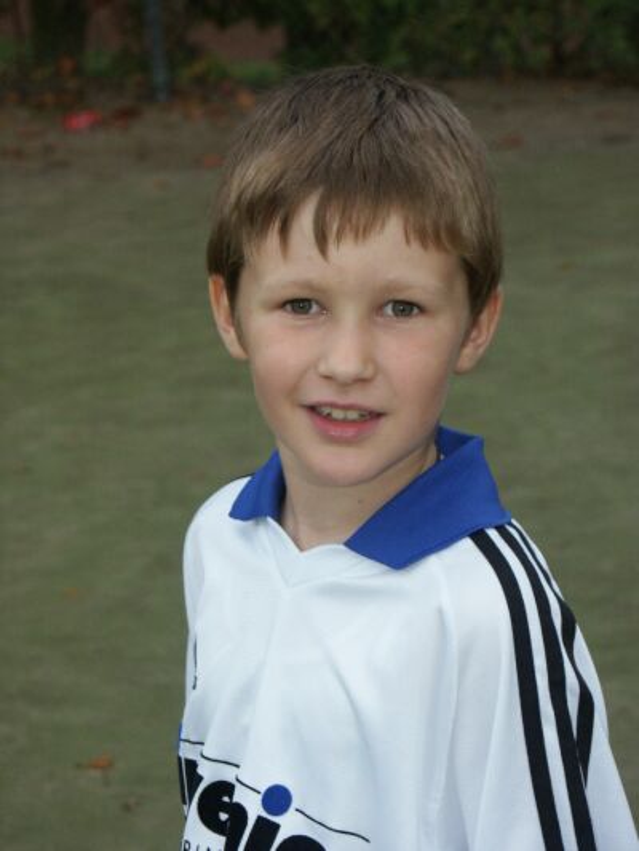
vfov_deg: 16.8
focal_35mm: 117
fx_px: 2879
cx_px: 320
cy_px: 426
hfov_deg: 12.7
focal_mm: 28.97
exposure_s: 1/125
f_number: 3.5
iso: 200
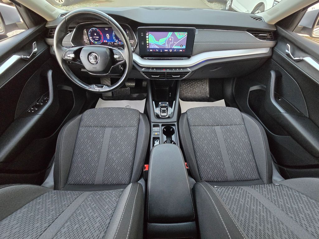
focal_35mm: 13
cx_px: 160
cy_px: 120
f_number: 2.2
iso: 640
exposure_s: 1/72.1
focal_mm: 2.2
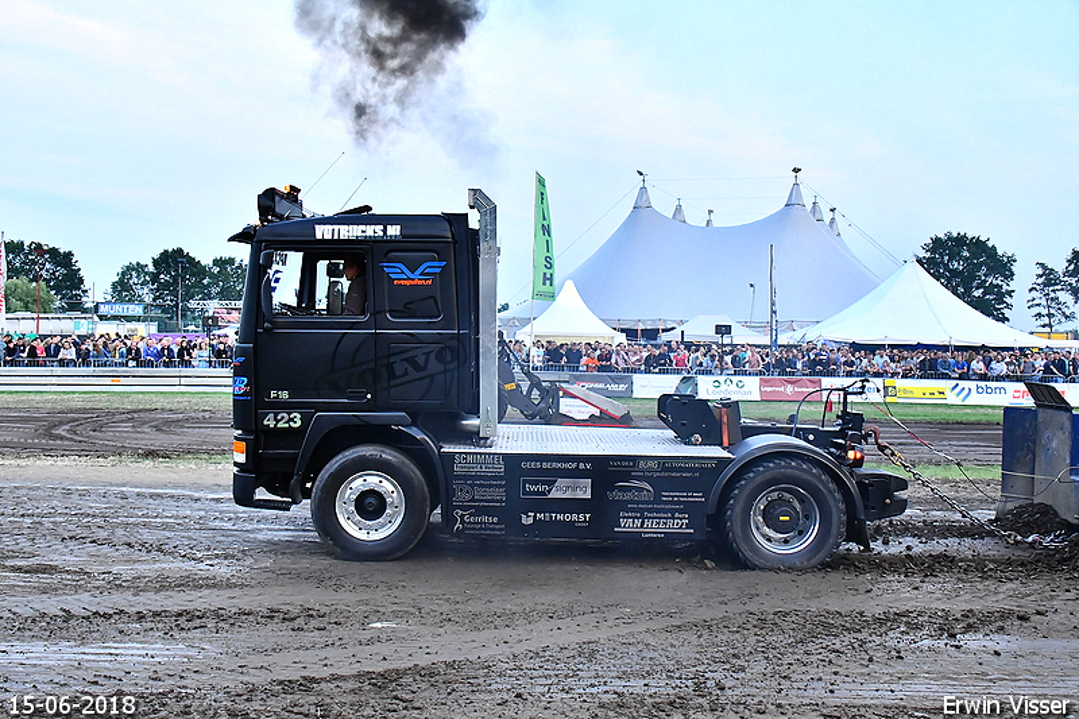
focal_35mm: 39
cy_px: 360
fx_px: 1169
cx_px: 540
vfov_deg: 34.2
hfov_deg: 49.6
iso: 1600
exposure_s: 1/500
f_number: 4
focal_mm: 26
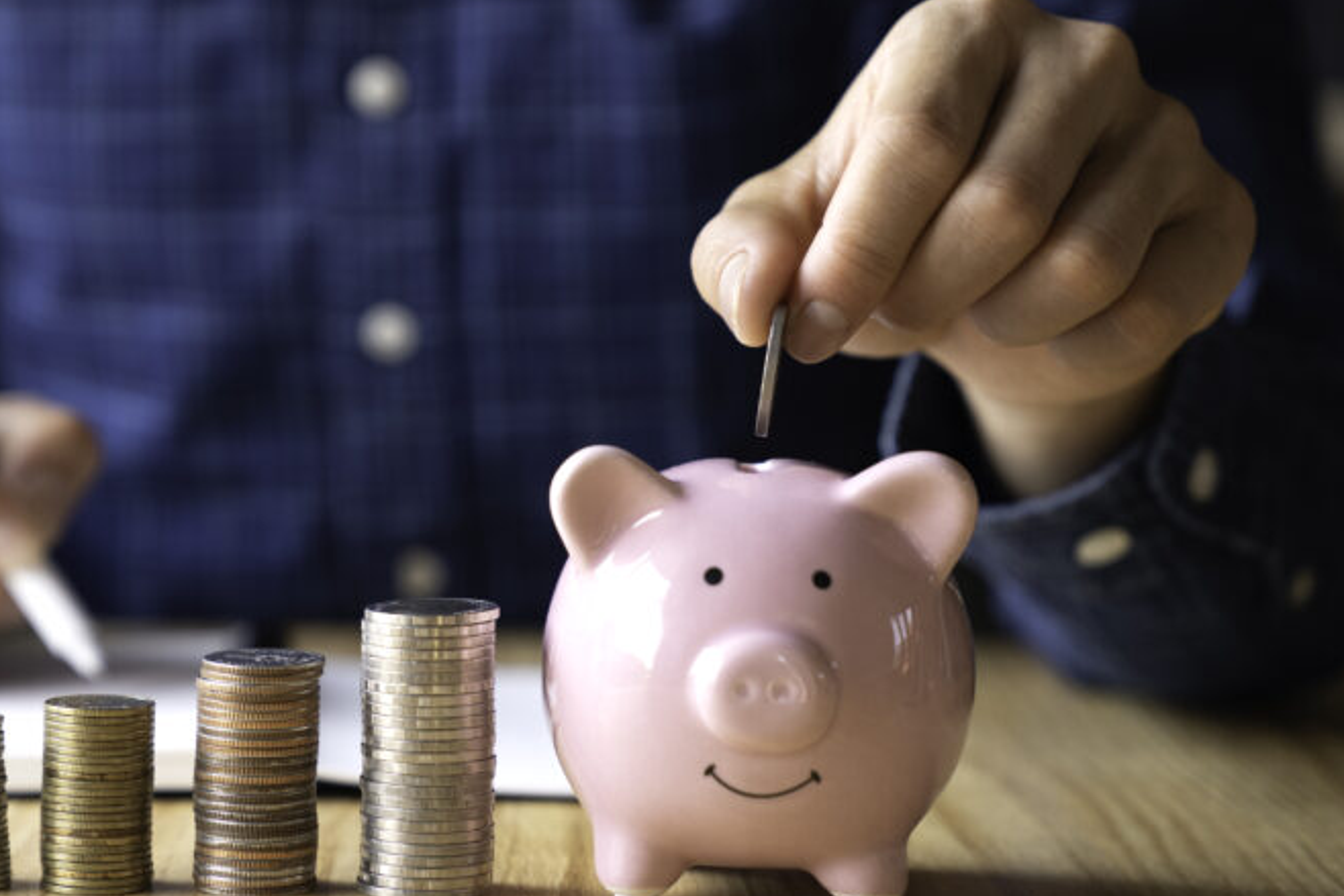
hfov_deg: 18.6
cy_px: 297
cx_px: 353
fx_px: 4070
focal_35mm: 109
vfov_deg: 12.6
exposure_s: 1/160
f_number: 3.2
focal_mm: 70
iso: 160
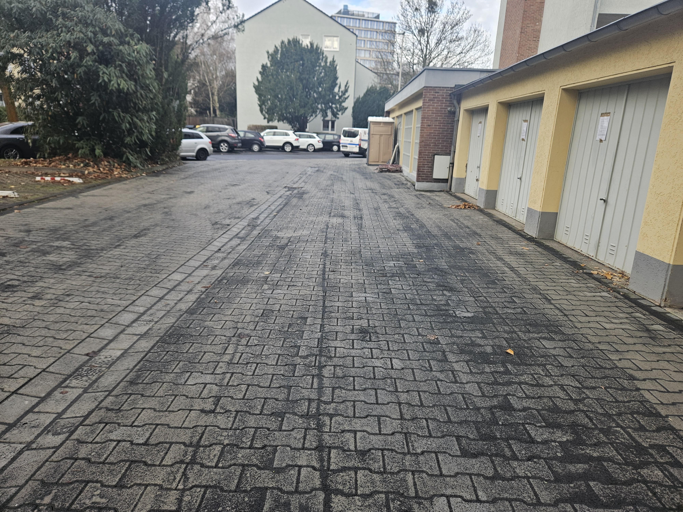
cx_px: 342
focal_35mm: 23
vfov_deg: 58.9
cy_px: 256
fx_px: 454
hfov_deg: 73.9
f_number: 1.8
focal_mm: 5.4
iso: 50
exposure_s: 1/190
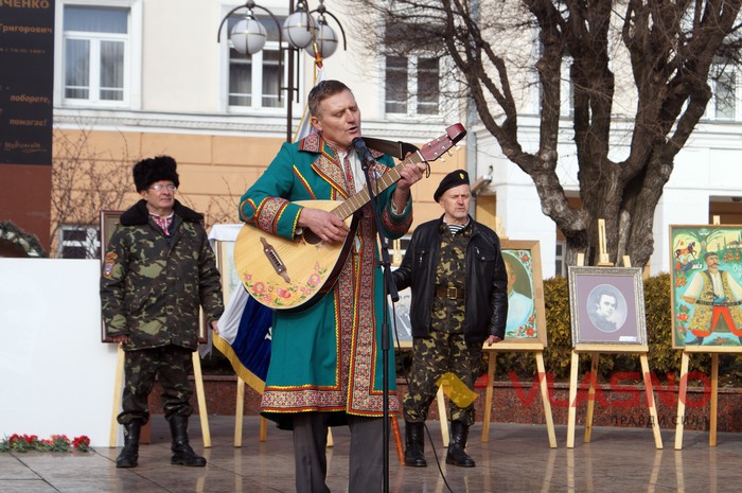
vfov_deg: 15.2
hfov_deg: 22.6
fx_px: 1853
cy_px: 246
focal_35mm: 90
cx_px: 371
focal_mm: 60
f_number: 7.1
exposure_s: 1/250
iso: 100
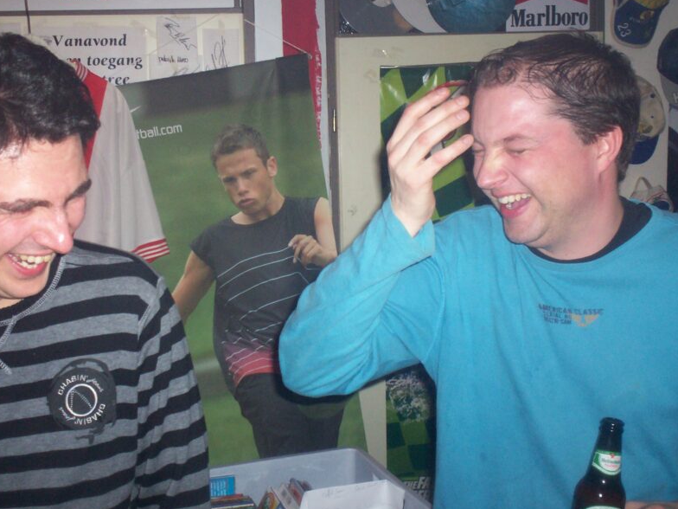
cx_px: 280
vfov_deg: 30.9
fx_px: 921
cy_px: 229
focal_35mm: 47
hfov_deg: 40.3
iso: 140
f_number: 4.5
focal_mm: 5.9
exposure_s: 1/64
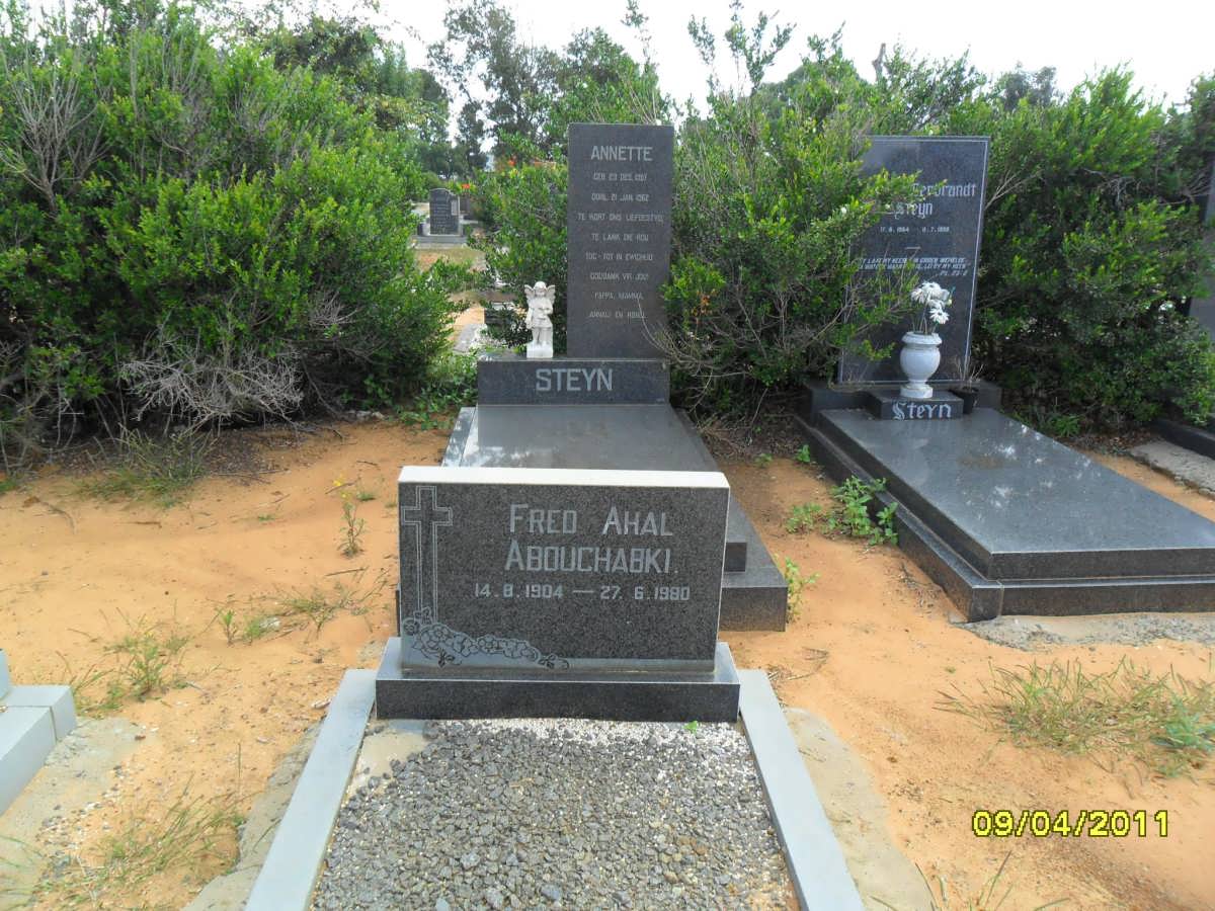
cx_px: 608
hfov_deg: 65.3
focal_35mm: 27
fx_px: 948
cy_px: 456
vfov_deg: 51.4
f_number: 3.5
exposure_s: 1/250
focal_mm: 4.9
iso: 100
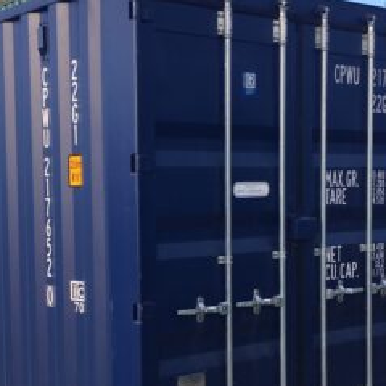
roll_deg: -0.4
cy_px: 257
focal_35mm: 64
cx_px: 98
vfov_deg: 26.7
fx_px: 807
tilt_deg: -4.8
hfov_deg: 26.6
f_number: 2.2
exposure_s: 1/427
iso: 25
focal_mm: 4.15
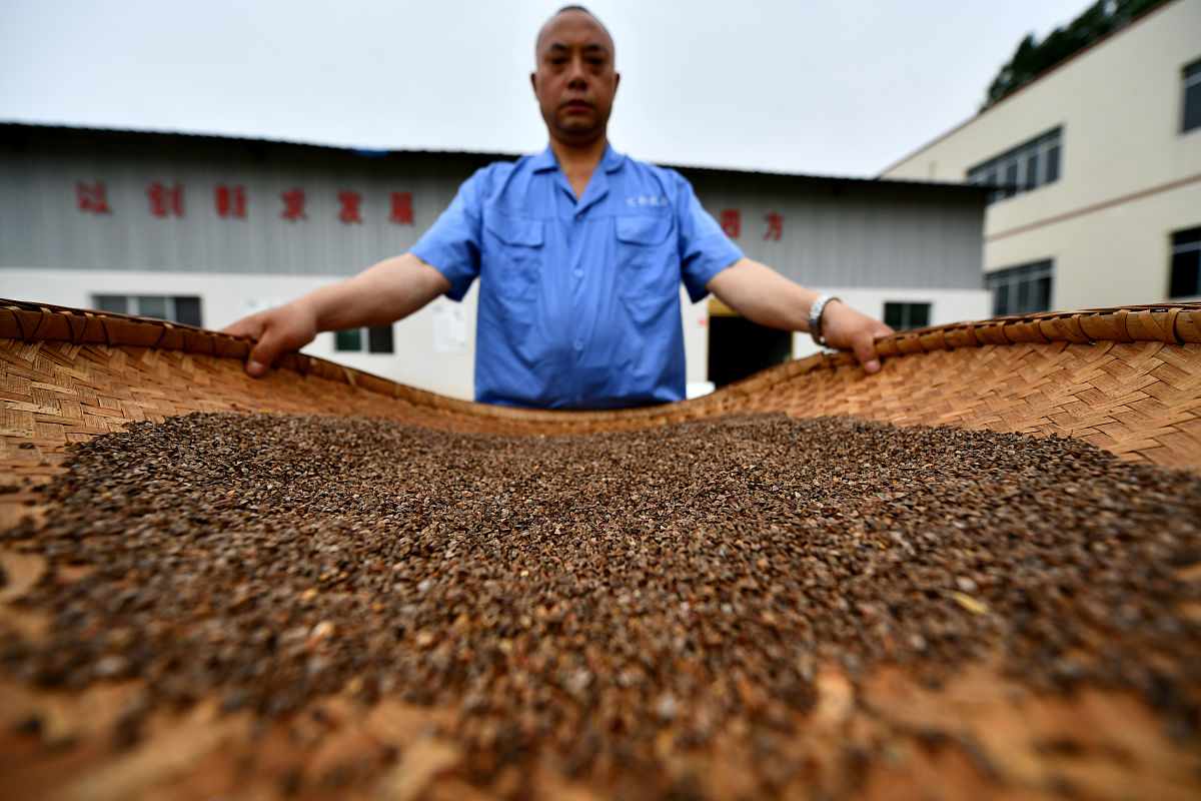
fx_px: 467
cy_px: 400
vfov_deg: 81.2
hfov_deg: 104.3
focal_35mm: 14
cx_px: 600
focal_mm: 14
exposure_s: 1/1250
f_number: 2.8
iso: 100
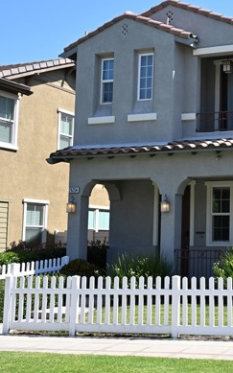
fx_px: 630
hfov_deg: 19.9
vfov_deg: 33.0
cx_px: 263
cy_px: 176
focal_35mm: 62
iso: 400
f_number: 11
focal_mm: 37
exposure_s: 1/320
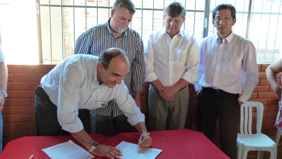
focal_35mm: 34
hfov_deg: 58.0
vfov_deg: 34.6
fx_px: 254
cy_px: 88
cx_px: 141
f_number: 3
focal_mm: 5.4
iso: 800
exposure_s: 1/50
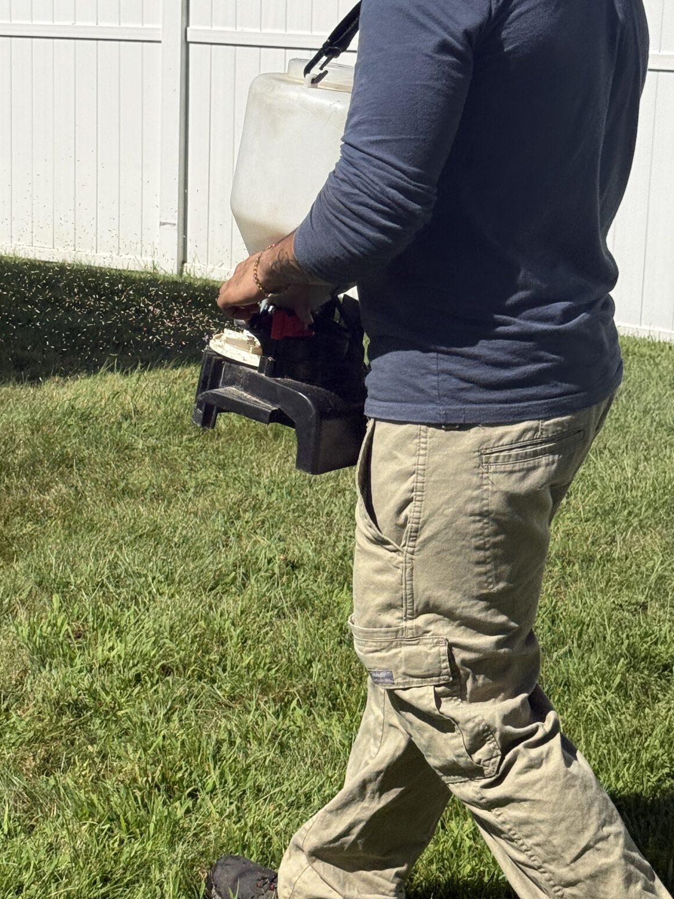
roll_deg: -0.3
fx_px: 2077
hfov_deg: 18.3
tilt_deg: -10.4
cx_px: 138
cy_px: 342
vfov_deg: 24.4
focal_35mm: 80
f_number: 1.78
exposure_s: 1/9901
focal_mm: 6.76
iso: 80
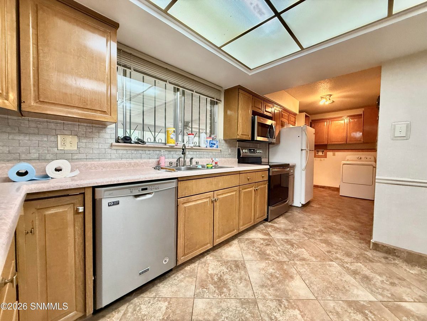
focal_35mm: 14
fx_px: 173
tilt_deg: -2.4
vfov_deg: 85.7
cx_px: 214
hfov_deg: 102.1
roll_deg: -1.1
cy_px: 160
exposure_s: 1/60
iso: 320
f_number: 2.2
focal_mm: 2.22
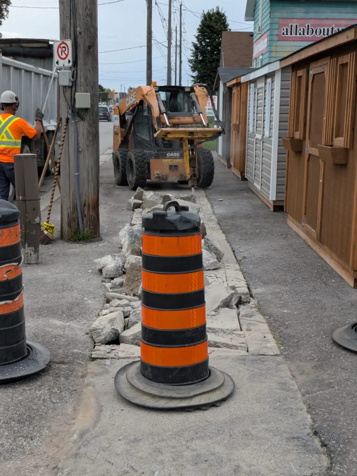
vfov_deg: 38.9
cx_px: 178
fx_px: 674
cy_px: 238
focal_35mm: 49
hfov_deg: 29.7
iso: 45
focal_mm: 4.53
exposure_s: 1/1016
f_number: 1.7
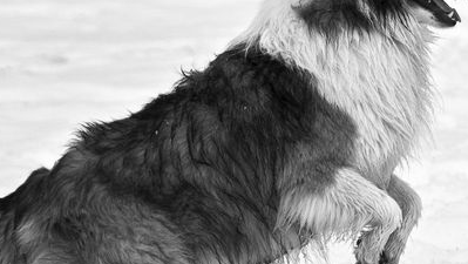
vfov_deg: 2.6
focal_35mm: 477
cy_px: 171
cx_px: 379
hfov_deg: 4.5
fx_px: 5925
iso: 400
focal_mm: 135
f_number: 5.6
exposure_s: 1/1250
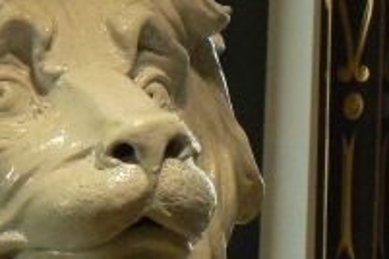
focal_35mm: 325
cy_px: 186
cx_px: 106
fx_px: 3512
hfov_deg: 6.3
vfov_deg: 4.2
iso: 400
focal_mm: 14.9
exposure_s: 1/125
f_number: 5.6
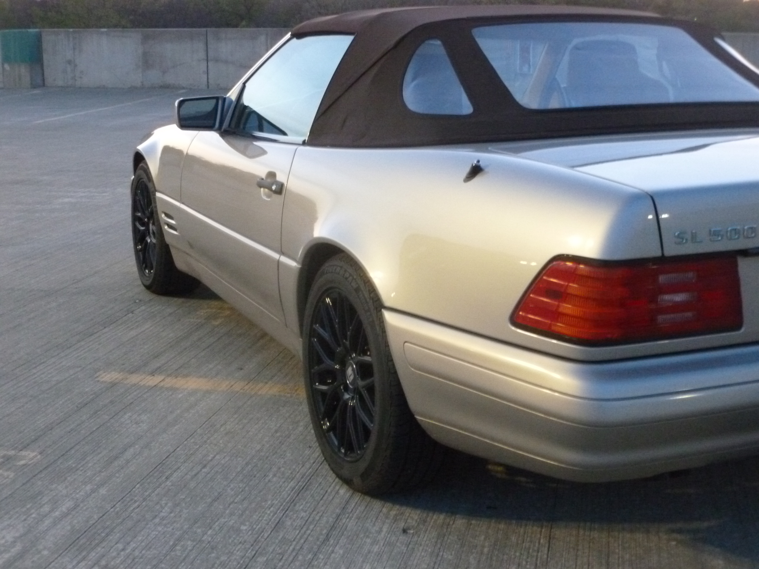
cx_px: 380
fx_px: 1031
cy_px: 284
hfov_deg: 40.4
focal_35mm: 47
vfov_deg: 30.9
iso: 800
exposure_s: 1/20
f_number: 3.8
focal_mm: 8.4
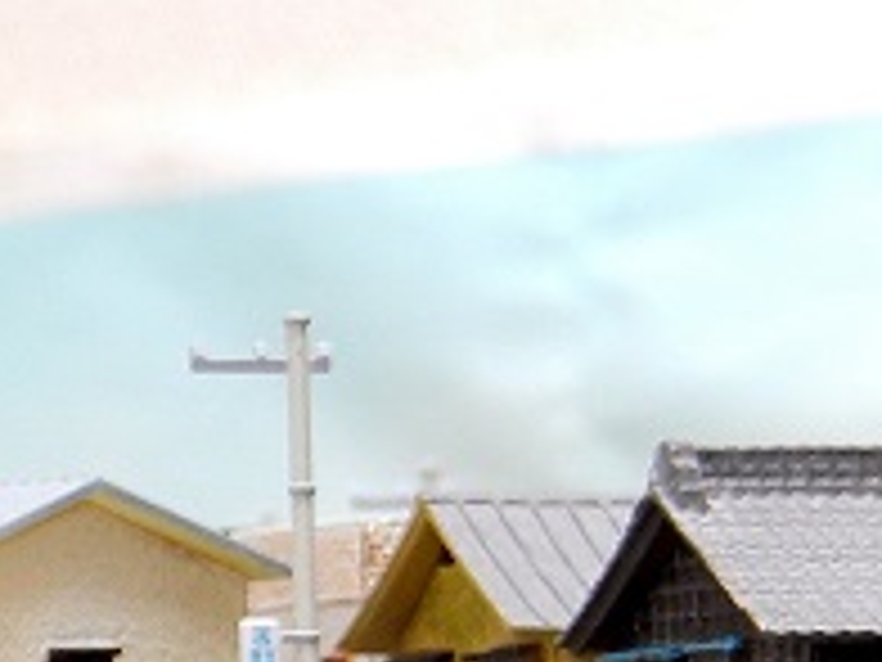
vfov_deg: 4.4
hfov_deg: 5.8
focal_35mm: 339
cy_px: 988
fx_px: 8638
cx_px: -590
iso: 200
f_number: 5.2
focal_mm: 17
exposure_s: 1/1.3
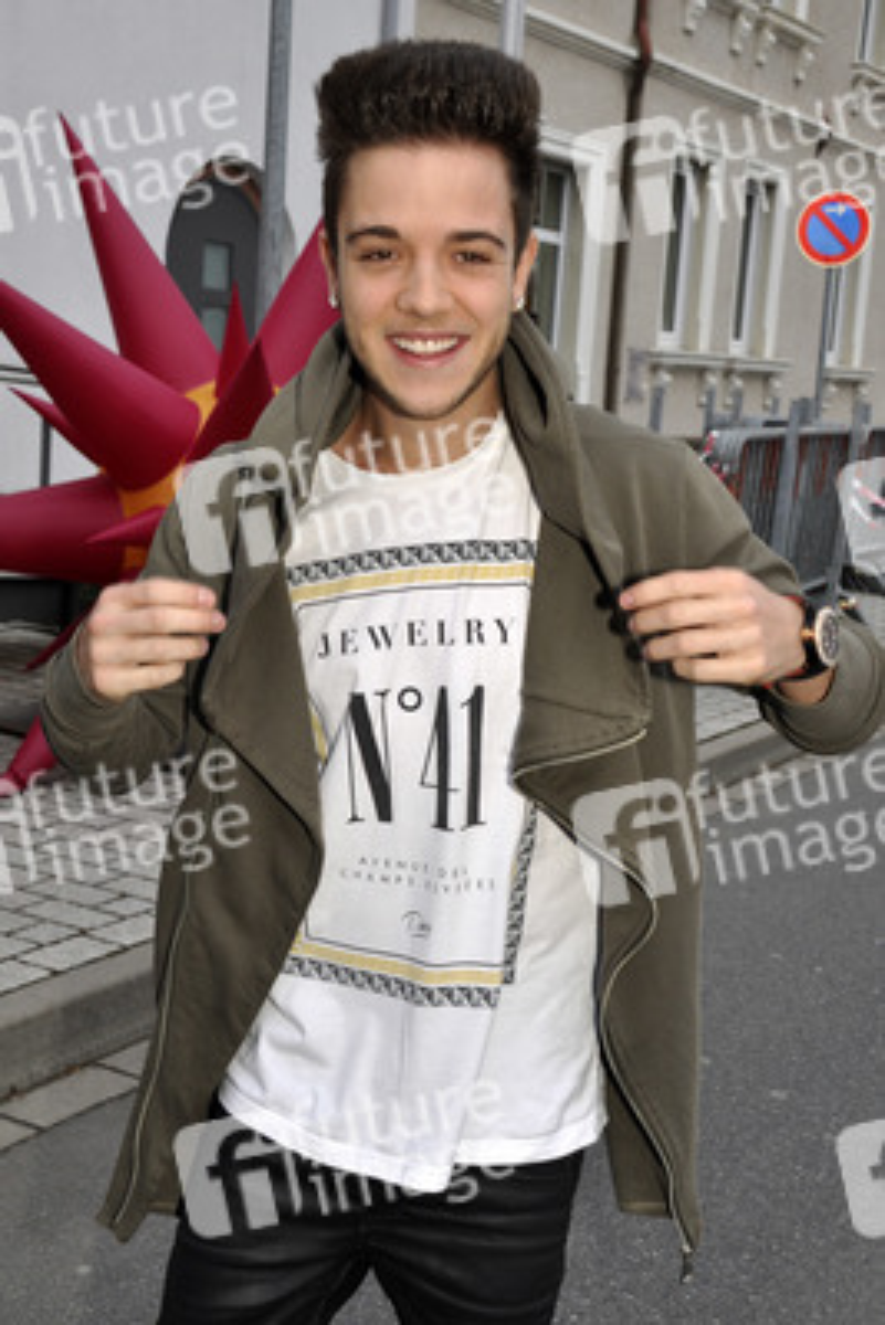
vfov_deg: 42.3
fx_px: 1713
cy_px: 662
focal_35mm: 46
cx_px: 442
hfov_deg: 29.0
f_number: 5.6
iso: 400
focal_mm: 31
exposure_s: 1/200
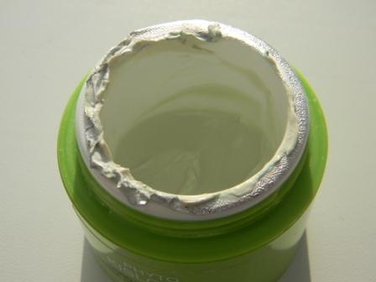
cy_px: 141
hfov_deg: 34.3
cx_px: 188
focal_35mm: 56
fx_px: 608
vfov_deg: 26.1
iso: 80
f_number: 4.1
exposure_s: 1/608
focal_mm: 10.1
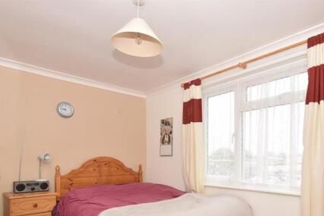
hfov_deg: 76.0
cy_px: 163
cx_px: 176
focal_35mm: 23
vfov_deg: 52.6
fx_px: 207
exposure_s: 1/80
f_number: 9
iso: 400
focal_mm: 10
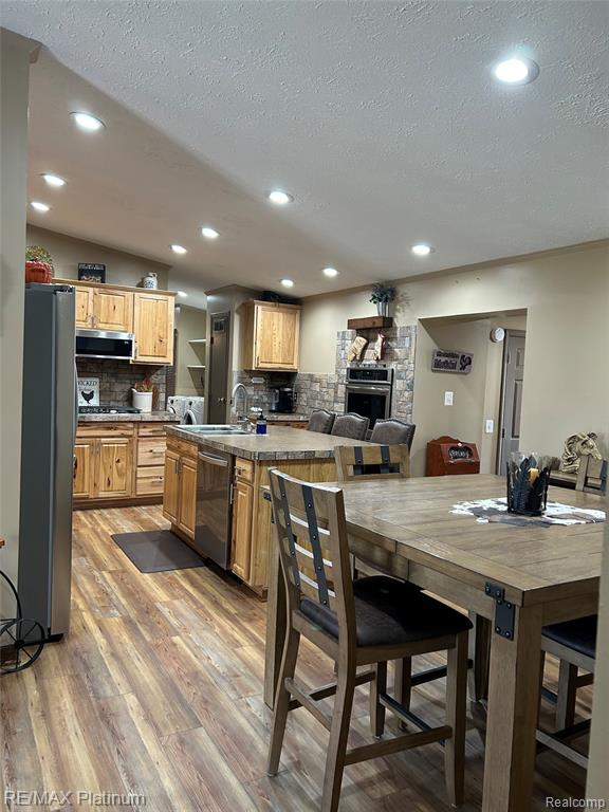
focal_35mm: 26
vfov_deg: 67.3
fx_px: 610
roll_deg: -2.8
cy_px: 406
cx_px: 304
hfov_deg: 53.1
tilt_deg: -3.0
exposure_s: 1/60
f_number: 1.5
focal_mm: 5.7
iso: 200
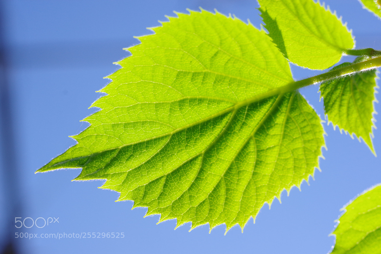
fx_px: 794
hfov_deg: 27.0
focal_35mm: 75
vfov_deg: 18.2
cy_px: 127
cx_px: 190
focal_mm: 50
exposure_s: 1/400
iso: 200
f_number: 7.1
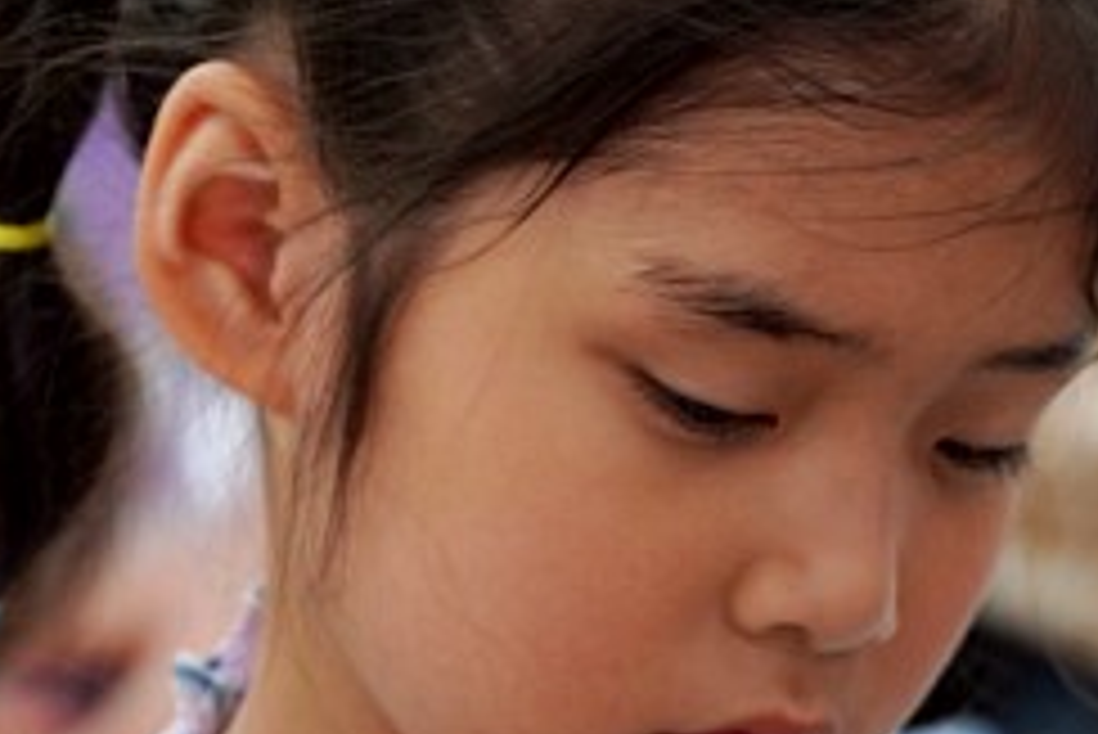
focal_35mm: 568
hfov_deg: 3.6
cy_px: 820
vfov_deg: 2.4
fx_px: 17334
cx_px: 400
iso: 1000
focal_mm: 154
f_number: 4
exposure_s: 1/160
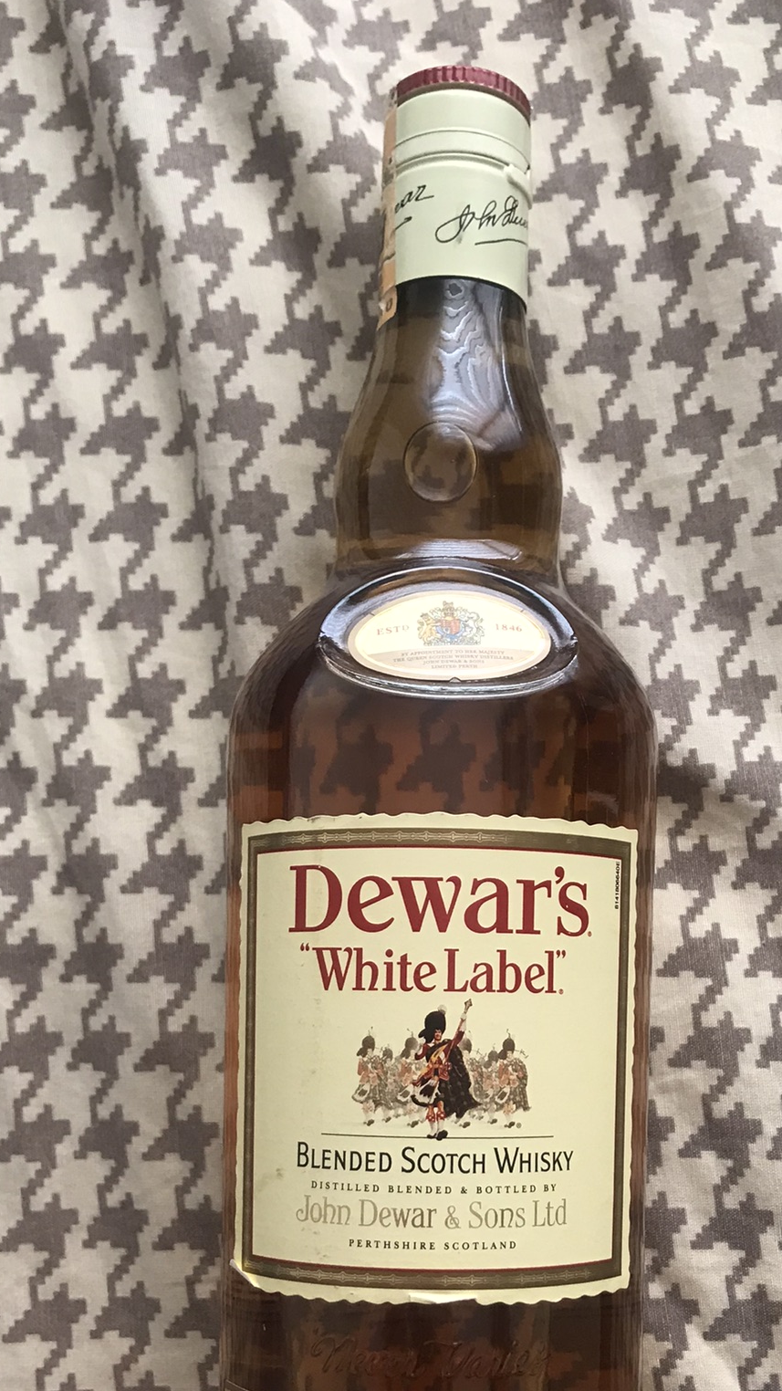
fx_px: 1512
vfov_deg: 48.8
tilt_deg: -82.6
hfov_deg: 28.9
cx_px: 461
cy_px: 894
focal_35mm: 41
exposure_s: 1/17
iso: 40
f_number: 1.8
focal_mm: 3.99
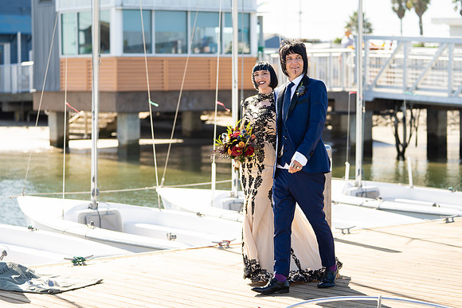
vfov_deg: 14.0
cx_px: 210
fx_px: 1253
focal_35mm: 98
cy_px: 152
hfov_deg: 20.9
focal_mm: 87
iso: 200
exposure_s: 1/1250
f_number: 2.8
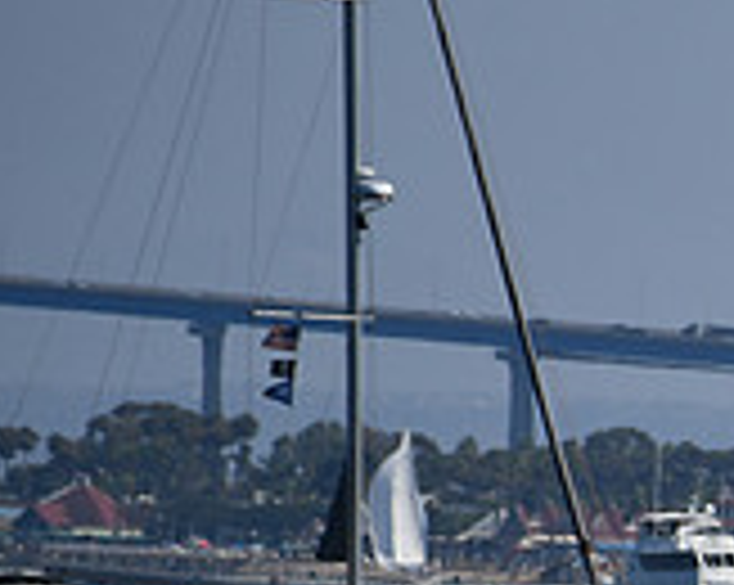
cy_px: 758
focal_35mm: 1206
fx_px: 26167
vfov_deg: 1.3
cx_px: 1261
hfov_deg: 1.6
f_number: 7.1
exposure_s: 1/1600
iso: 200
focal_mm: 240
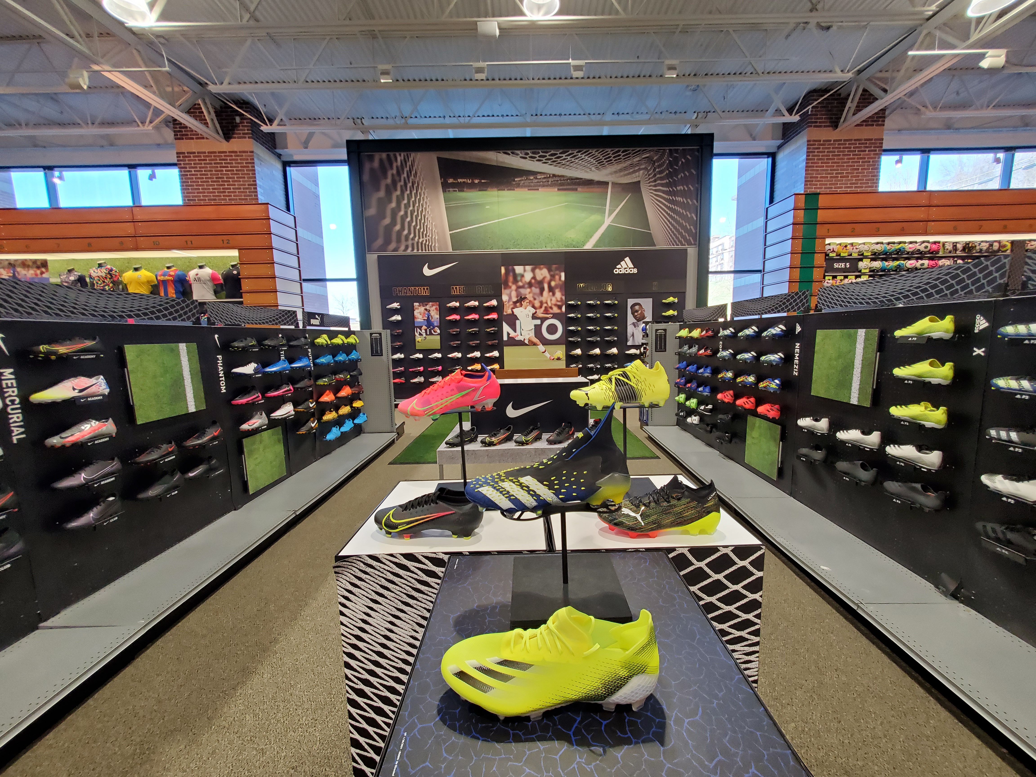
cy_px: 388
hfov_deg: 106.2
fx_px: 389
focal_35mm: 13
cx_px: 518
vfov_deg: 89.9
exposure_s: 1/59
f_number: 2.2
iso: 125
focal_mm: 1.8
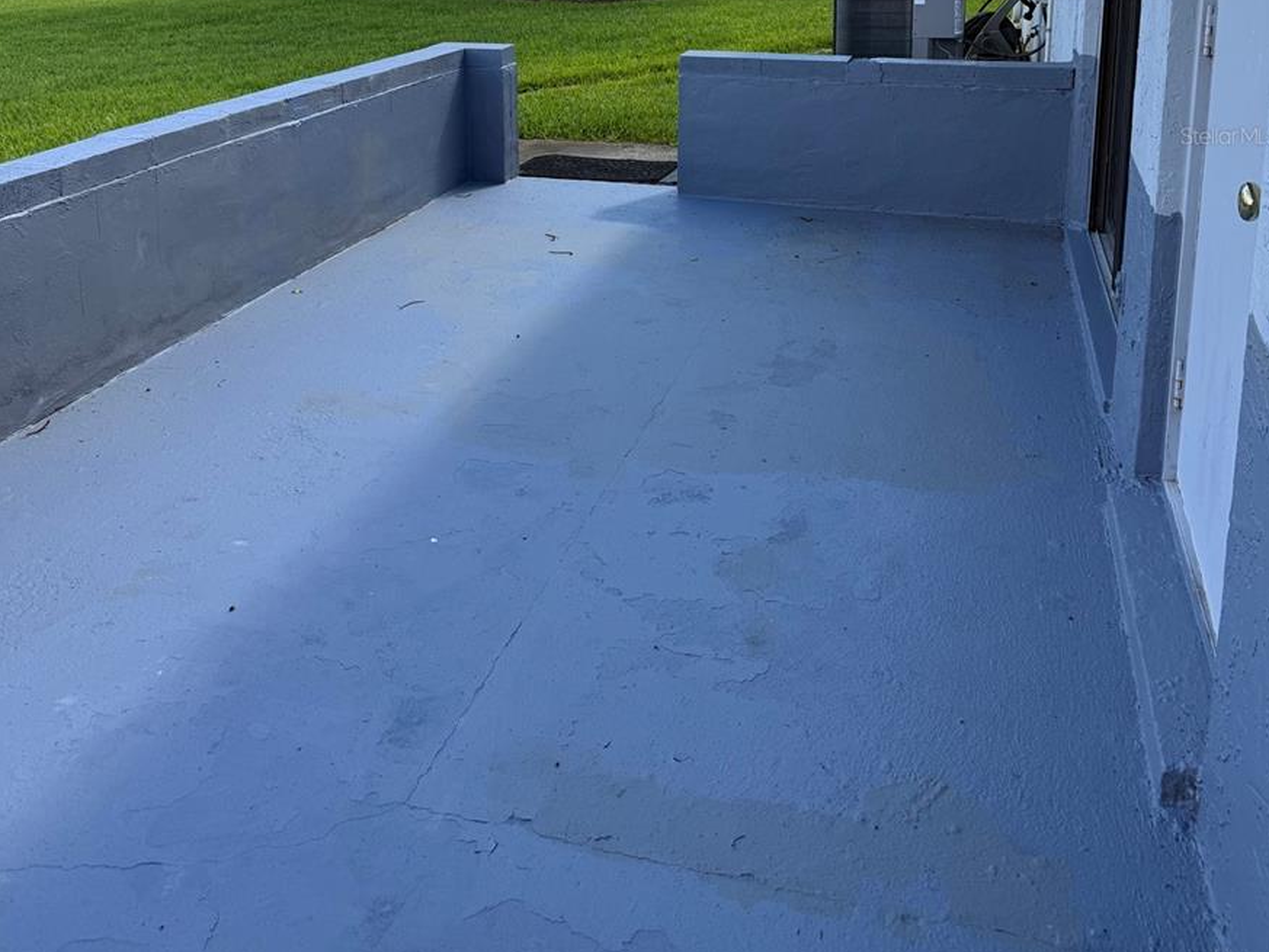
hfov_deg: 55.3
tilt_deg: -7.9
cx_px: 629
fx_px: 1210
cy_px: 135
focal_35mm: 33
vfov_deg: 40.4
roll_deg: -0.5
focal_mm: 6.76
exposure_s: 1/1464
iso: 100
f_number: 1.78
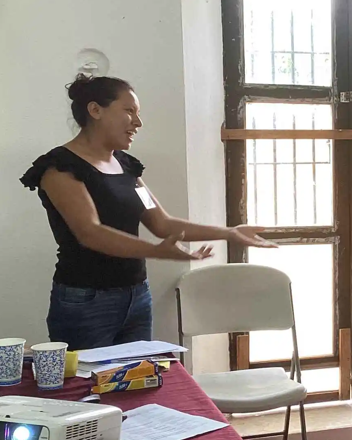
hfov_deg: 21.1
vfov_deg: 27.5
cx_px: 386
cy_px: 196
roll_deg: +0.0
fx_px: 899
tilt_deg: -4.1
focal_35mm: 69
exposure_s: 1/60
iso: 50
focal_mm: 3.3
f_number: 2.4
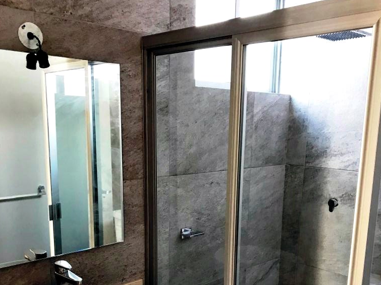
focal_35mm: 38
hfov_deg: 49.0
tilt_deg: -12.6
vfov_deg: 36.6
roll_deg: -1.0
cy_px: 221
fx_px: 418
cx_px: 193
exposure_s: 1/15
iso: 40
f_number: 1.8
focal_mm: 3.99
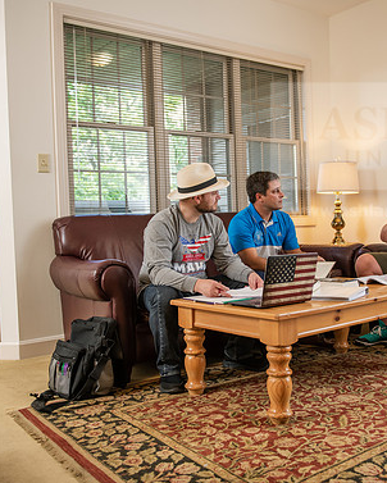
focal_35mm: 39
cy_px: 238
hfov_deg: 38.1
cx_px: 232
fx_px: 558
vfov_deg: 46.8
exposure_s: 1/160
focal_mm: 27
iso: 640
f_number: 3.2
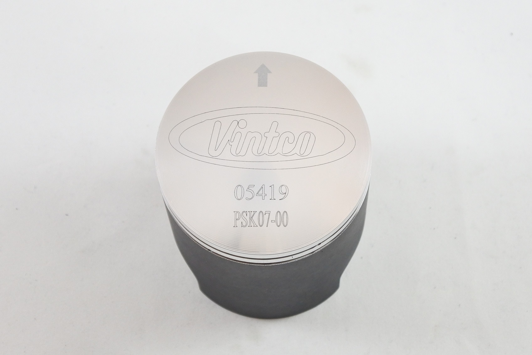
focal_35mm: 56
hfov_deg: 35.6
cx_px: 266
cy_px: 178
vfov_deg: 24.2
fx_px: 828
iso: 640
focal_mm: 21
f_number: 4.8
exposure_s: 1/125
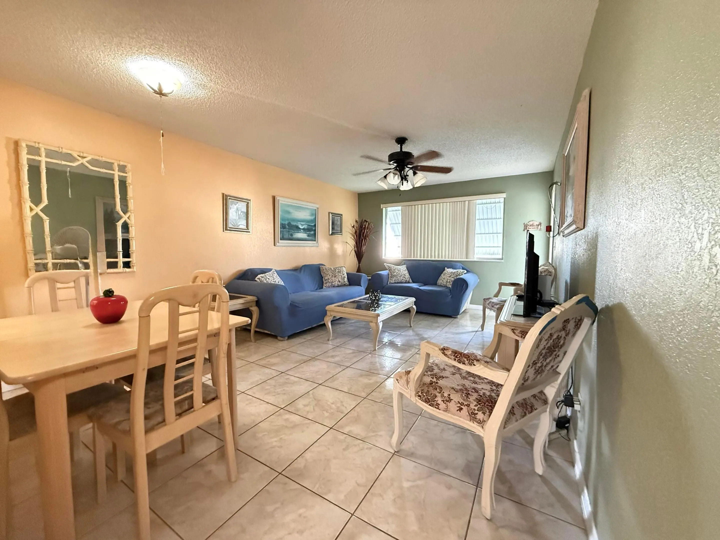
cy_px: 270
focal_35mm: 14
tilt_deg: -4.0
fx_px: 291
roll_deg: -0.3
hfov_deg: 102.1
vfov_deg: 85.7
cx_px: 360
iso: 1000
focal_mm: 2.22
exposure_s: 1/60
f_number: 2.2
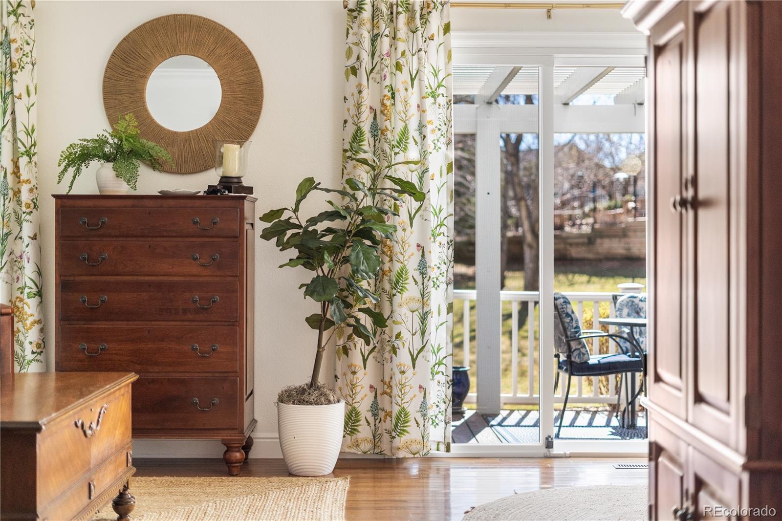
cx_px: 391
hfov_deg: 39.6
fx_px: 1086
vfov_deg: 27.0
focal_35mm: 50
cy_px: 260
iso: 1600
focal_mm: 50
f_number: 1.8
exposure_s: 1/160
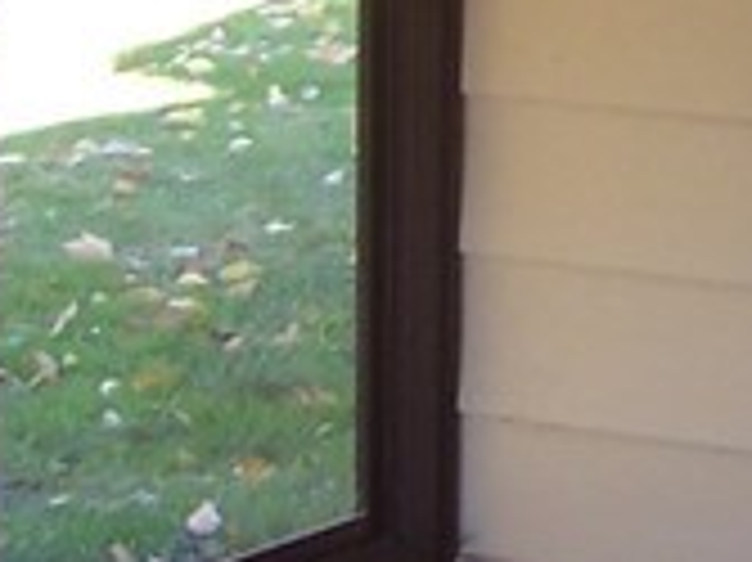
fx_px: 4537
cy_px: -405
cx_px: 729
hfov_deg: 9.4
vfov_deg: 6.9
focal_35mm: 209
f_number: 2.7
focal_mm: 5.6
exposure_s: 1/60
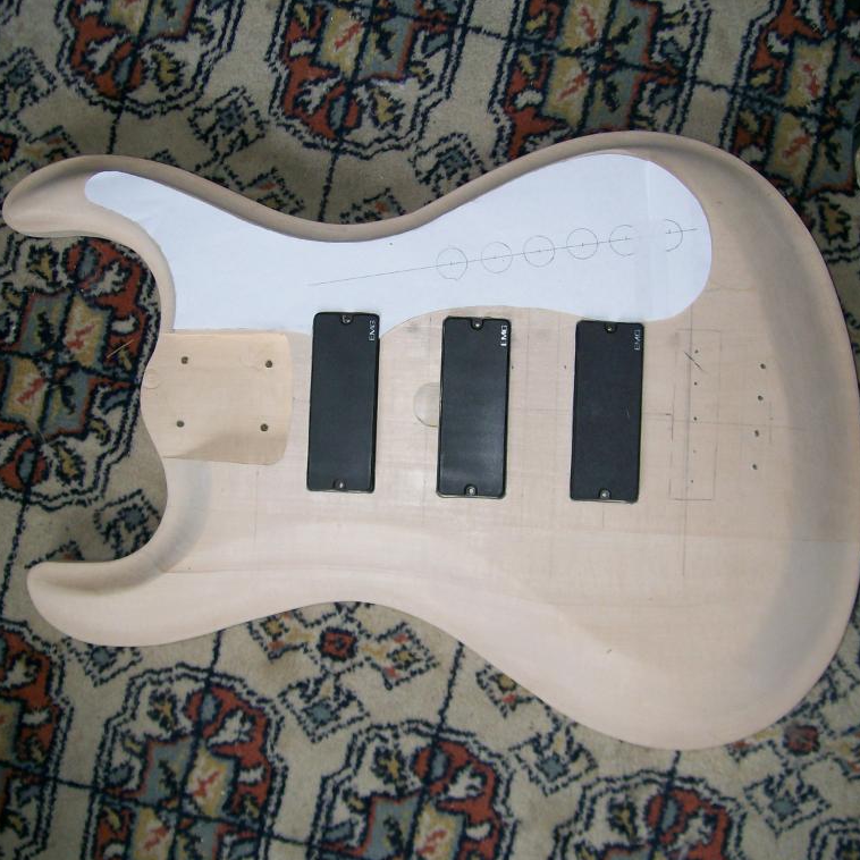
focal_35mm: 43
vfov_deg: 39.2
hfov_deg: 39.2
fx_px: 1209
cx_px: 430
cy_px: 415
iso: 80
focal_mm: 6
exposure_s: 1/64
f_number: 2.7
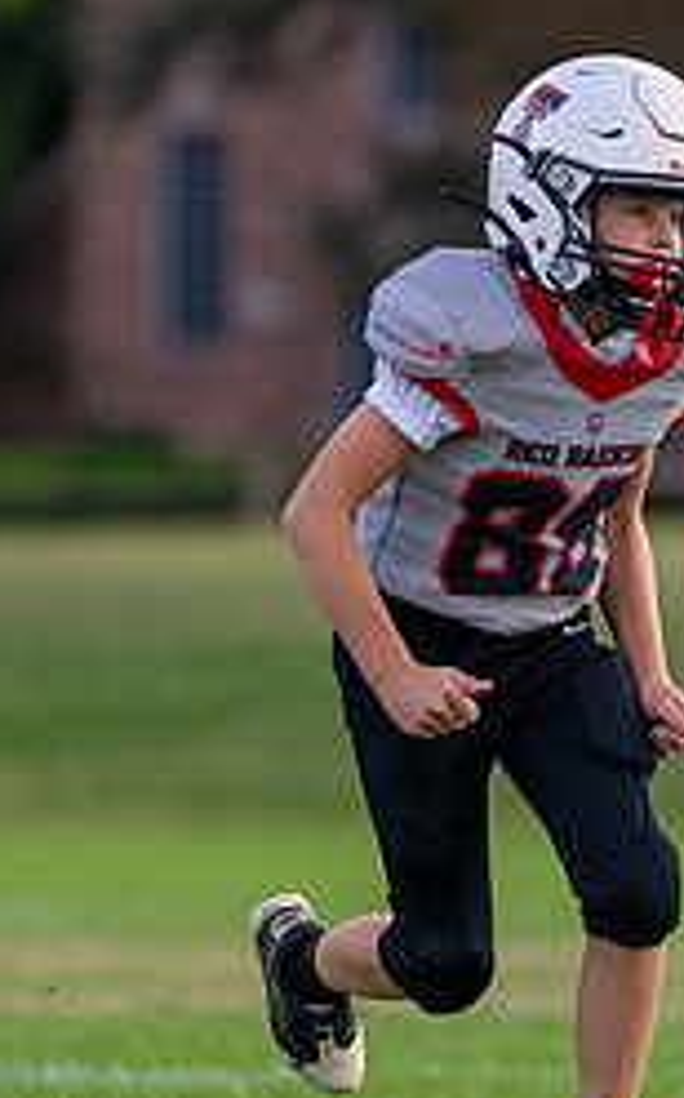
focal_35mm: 646
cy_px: 355
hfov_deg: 2.0
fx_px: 19301
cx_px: 556
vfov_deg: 3.3
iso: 1000
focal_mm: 200
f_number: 2.8
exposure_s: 1/1600
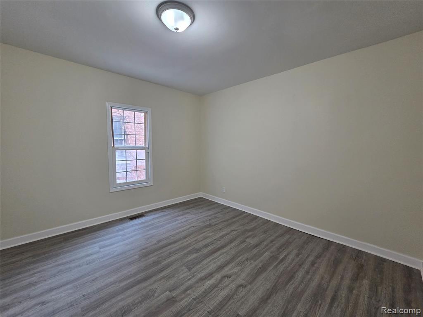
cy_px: 158
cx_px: 212
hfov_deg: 106.2
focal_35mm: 13
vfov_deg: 89.9
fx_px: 159
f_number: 2.2
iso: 250
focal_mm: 2.2
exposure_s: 1/120
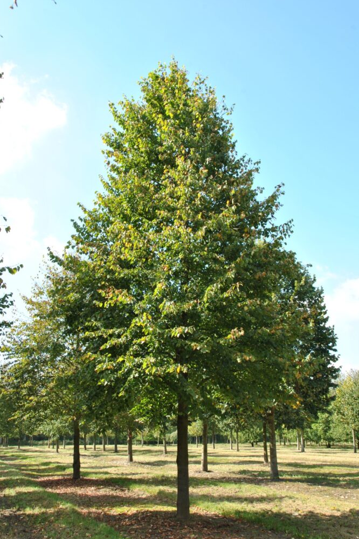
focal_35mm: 39
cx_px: 176
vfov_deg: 50.1
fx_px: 576
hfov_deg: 34.6
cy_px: 267
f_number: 11
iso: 140
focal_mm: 25
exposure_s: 1/60
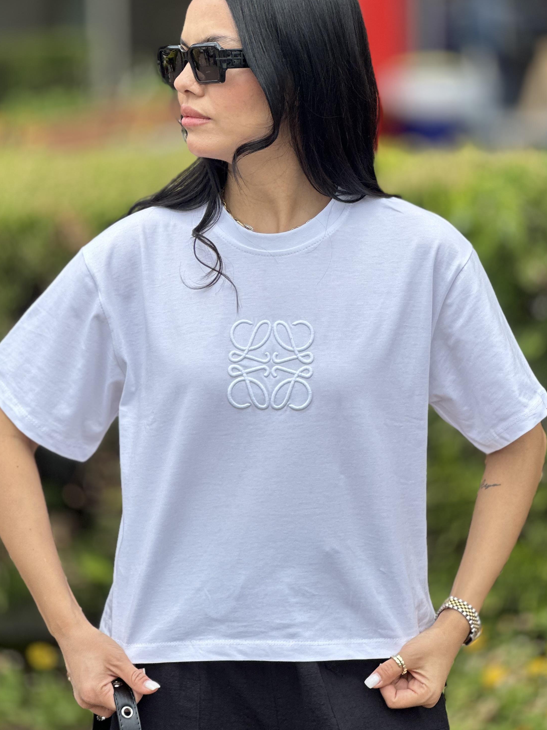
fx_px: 2255
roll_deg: +0.0
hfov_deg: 13.8
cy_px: 313
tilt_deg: -8.7
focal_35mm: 107
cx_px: 282
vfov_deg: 18.4
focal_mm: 9
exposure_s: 1/440
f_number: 2.8
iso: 32
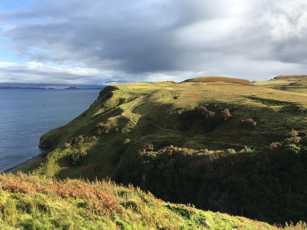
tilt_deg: -5.4
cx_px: 154
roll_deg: -0.3
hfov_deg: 61.7
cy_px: 115
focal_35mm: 29
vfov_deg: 48.2
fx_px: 257
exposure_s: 1/732
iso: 25
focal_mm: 4.15
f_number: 2.2
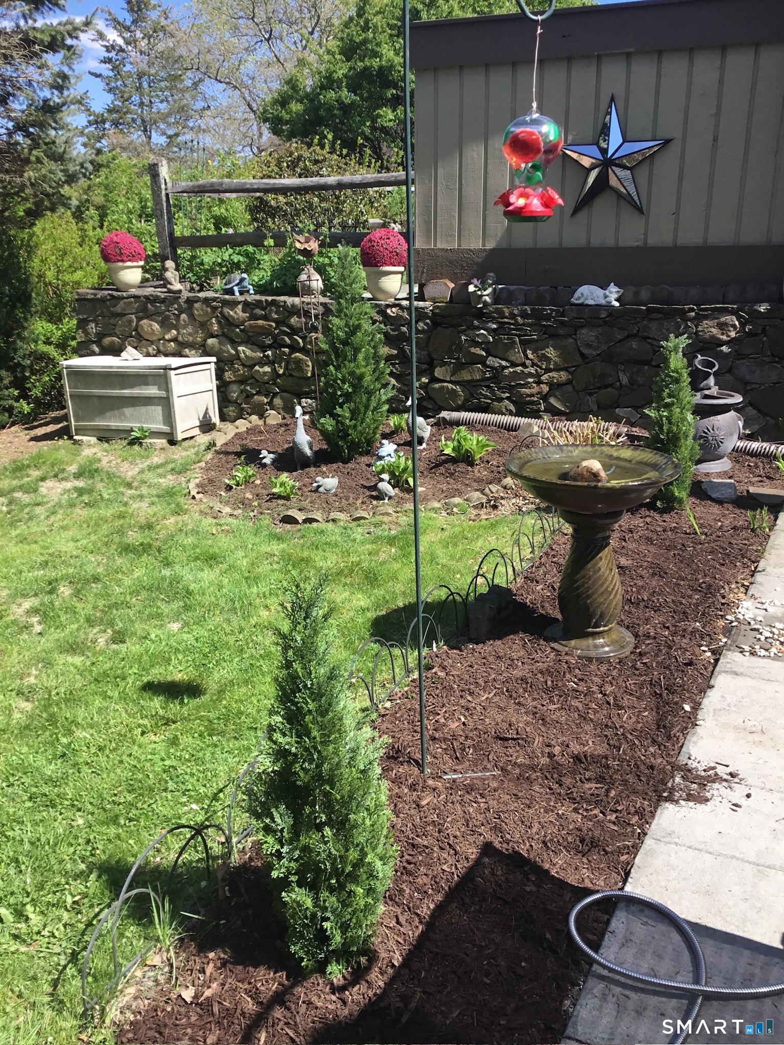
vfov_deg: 58.4
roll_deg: -0.4
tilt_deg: -17.7
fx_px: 936
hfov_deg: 45.4
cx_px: 392
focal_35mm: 31
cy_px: 522
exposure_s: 1/631
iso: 25
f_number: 2.4
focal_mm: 3.3
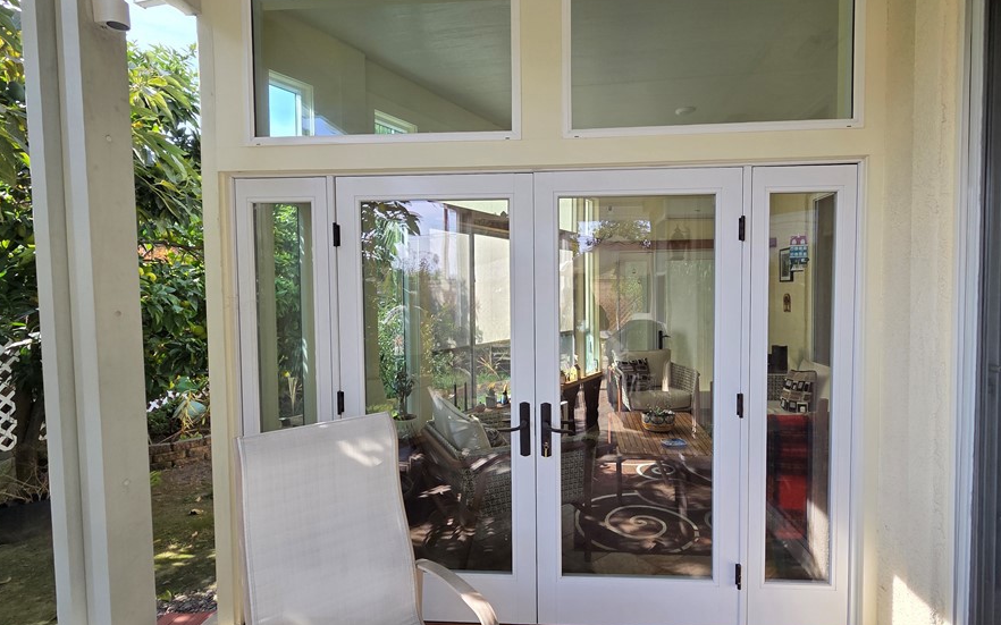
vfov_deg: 71.2
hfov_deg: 97.5
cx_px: 547
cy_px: 312
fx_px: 436
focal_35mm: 16
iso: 50
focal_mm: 2.2
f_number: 2.2
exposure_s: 1/248
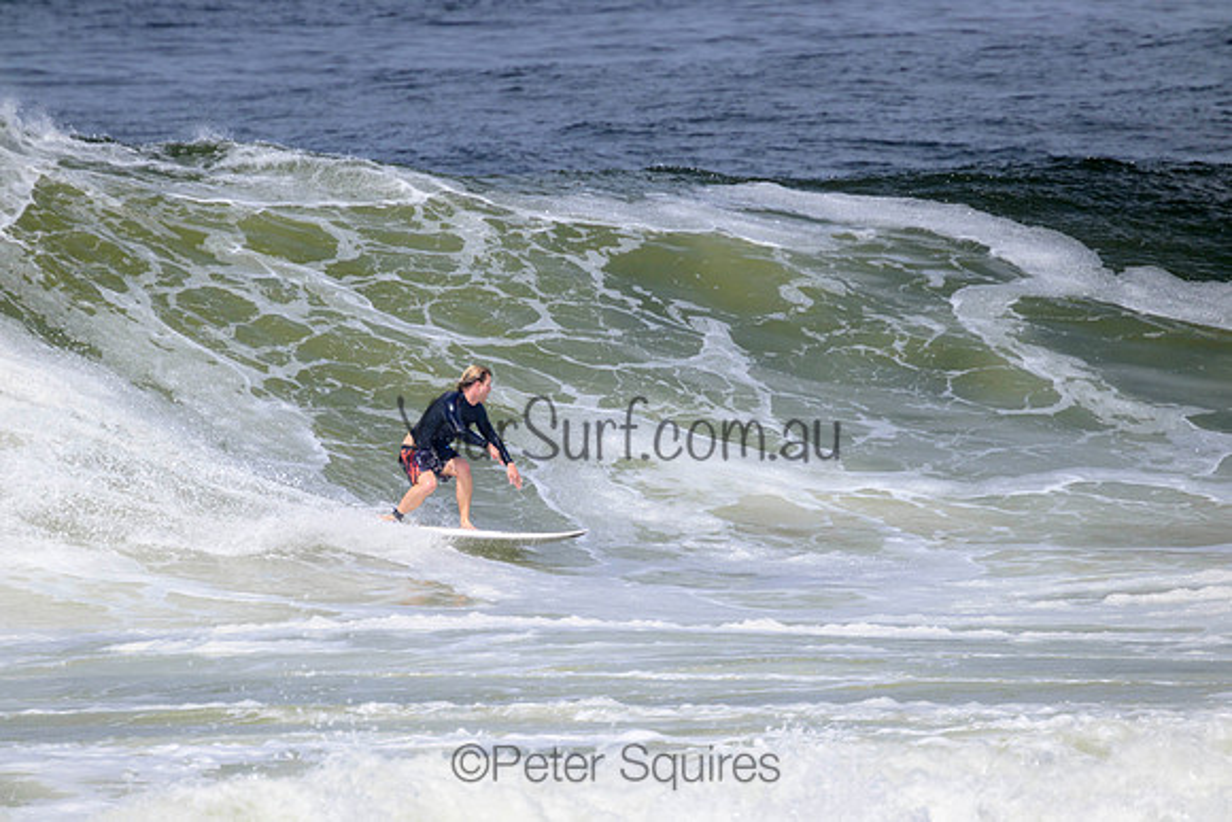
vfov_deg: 1.7
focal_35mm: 800
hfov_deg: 2.6
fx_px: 27383
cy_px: 411
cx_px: 616
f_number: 11
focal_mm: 800
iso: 640
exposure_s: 1/2000
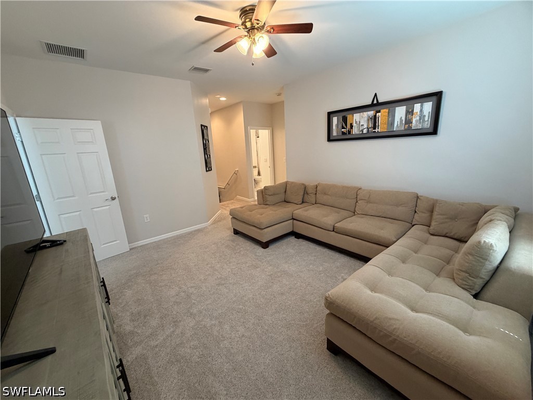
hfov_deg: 102.1
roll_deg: +3.2
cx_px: 266
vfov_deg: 85.7
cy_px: 200
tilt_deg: -12.6
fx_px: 216
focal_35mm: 14
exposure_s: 1/60
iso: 320
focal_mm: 2.22
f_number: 2.2
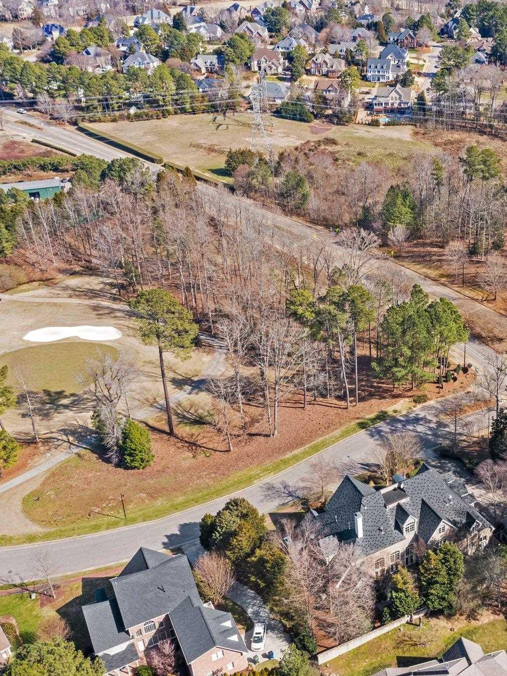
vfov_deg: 45.8
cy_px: 341
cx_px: 442
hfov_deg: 33.5
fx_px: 801
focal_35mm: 41
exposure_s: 1/320
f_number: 5
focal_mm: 10.26
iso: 100
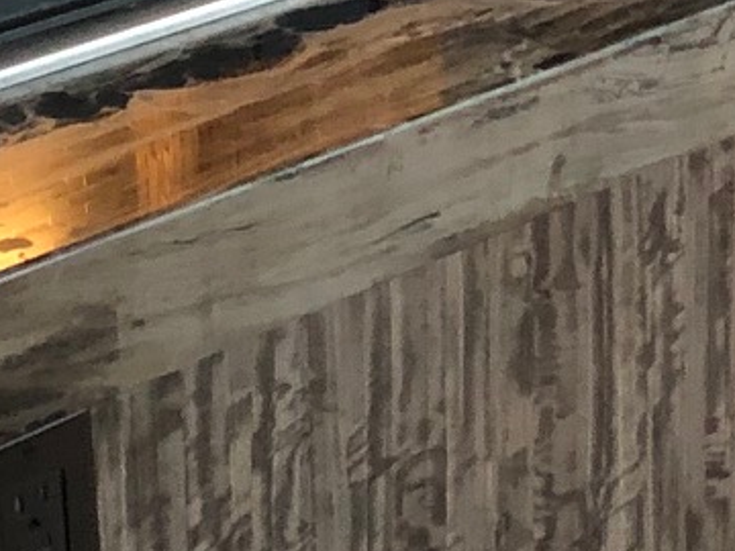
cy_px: 14
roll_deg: +1.4
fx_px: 3334
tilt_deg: -16.3
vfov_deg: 9.4
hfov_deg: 12.5
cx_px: 568
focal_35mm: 157
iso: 100
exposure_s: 1/15
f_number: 1.8
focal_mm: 4
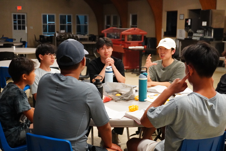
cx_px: 113
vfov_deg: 26.5
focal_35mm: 51
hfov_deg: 38.9
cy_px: 76
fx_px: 320
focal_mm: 34
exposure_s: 1/60
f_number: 5
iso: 6400
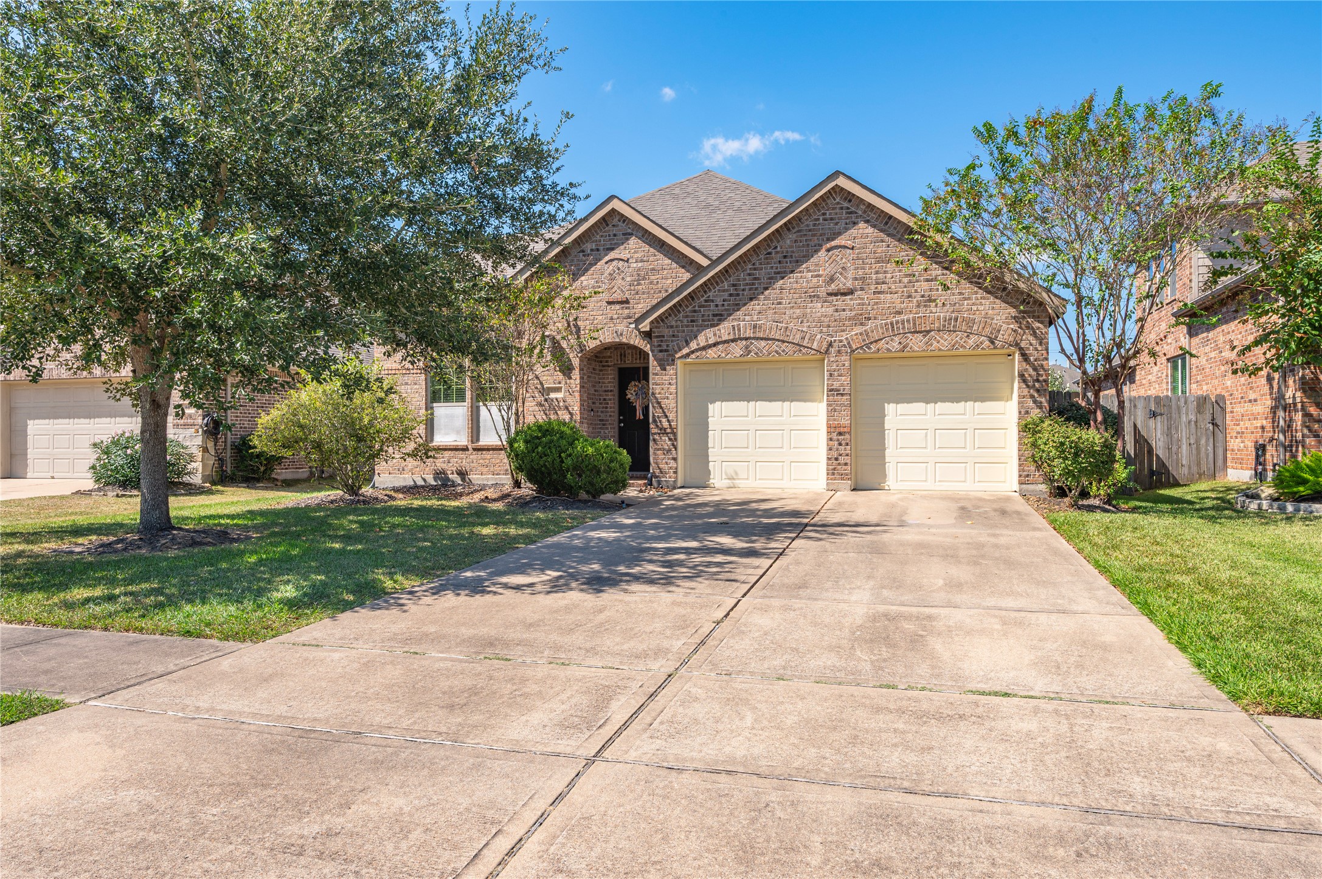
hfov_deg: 78.6
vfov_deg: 57.1
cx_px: 661
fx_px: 807
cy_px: 440
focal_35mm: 22
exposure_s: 1/100
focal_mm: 22
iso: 125
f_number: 14
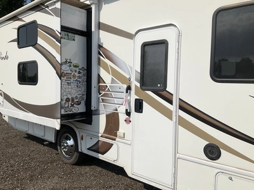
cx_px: 127
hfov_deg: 61.7
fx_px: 213
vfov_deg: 48.2
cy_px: 95
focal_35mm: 29
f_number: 1.8
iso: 25
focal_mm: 3
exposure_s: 1/5814
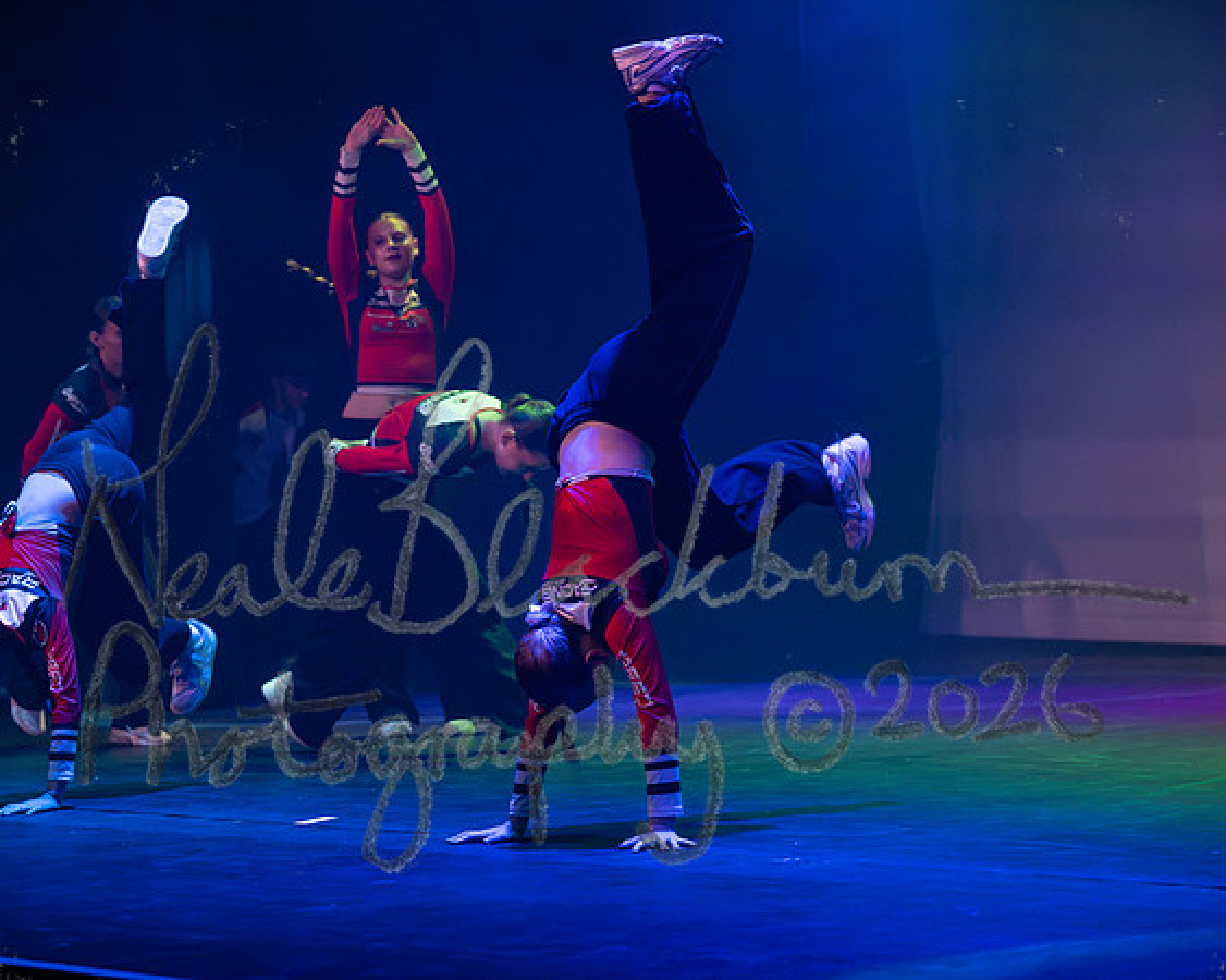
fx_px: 3924
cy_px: 490
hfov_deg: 17.8
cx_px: 529
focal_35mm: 108
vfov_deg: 14.2
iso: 5000
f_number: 4
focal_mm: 96
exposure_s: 1/500
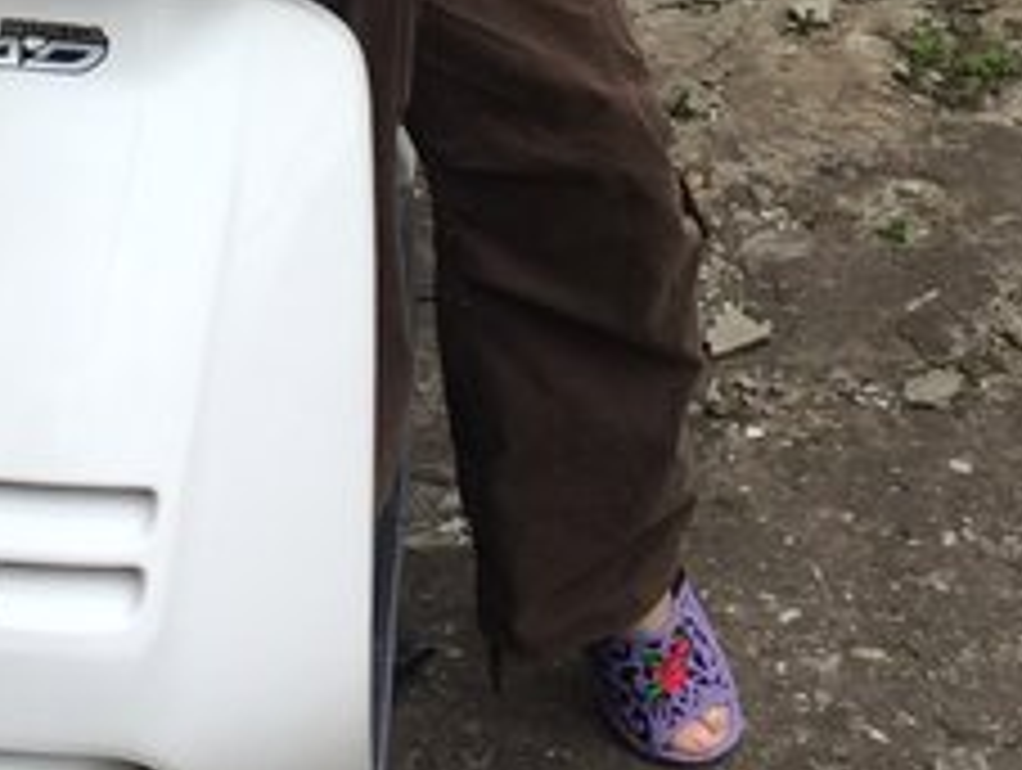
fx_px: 3016
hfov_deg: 18.8
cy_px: -396
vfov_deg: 13.7
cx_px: 50
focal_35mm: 102
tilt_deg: -19.7
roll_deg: +4.1
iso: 32
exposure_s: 1/604
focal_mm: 4.15
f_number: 2.2
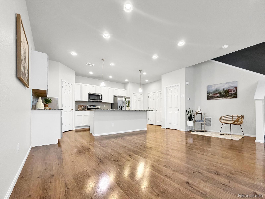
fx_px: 107
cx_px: 132
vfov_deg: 85.7
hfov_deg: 102.1
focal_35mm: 14
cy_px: 100
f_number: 2.2
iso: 200
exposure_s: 1/60
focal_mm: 2.22
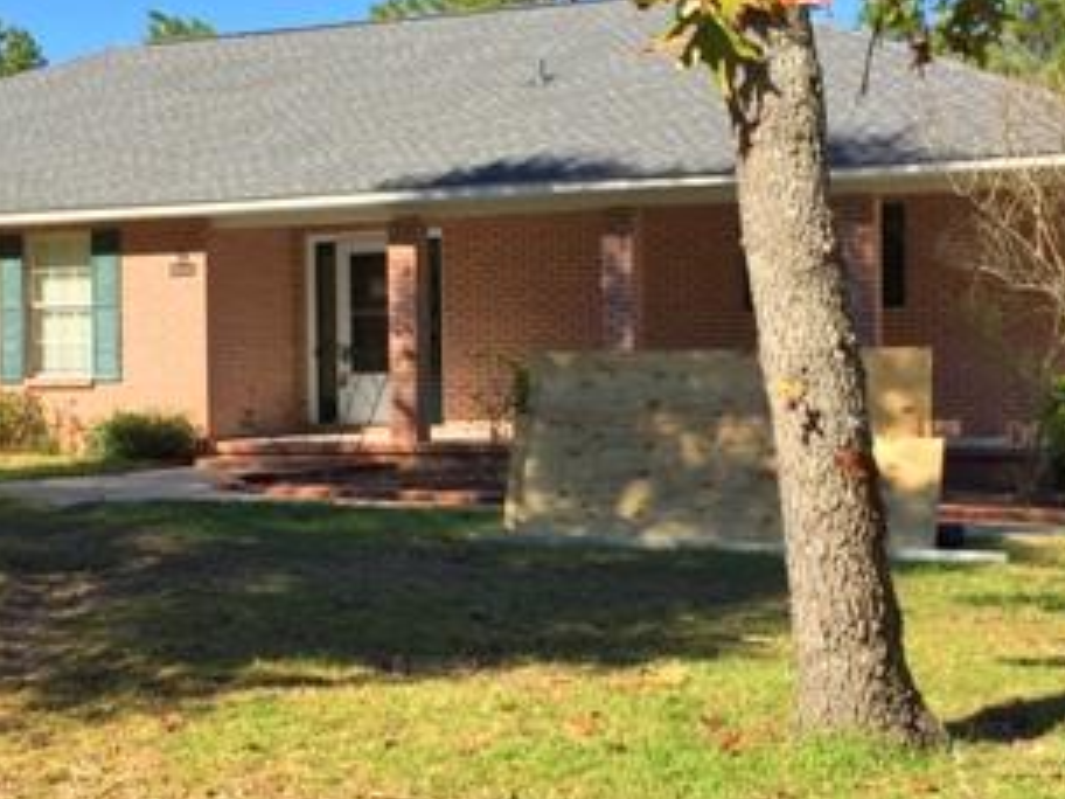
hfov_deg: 31.6
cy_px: 368
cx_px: 441
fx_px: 1877
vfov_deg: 24.0
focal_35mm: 61
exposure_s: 1/1199
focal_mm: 4.15
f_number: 2.2
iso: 32
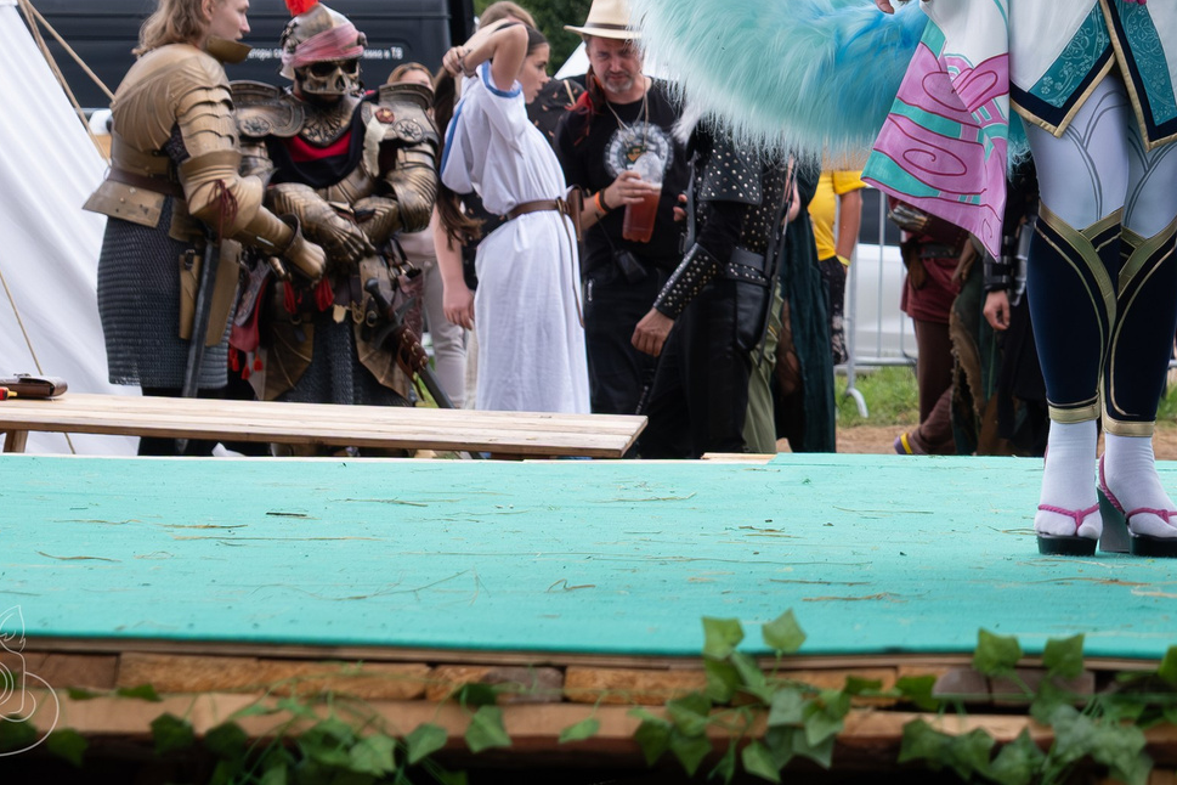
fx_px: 4838
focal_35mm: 148
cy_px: -219
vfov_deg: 9.1
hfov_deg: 13.5
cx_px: 1391
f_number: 4
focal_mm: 37.6
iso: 1000
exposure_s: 1/1000
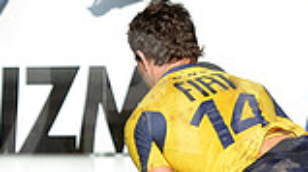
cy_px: 88
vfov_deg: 2.1
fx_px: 4690
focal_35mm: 575
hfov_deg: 3.8
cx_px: 240
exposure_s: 1/2500
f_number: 4
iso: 640
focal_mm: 150
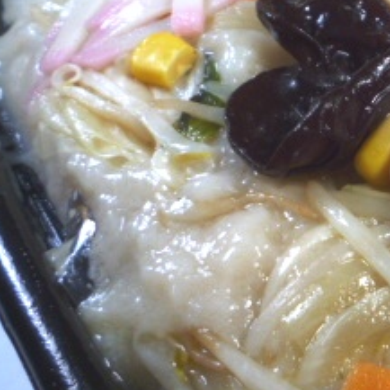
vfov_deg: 23.6
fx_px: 930
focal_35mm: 73
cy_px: 156
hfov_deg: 21.3
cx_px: 519
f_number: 3.1
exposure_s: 1/250
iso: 100
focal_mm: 5
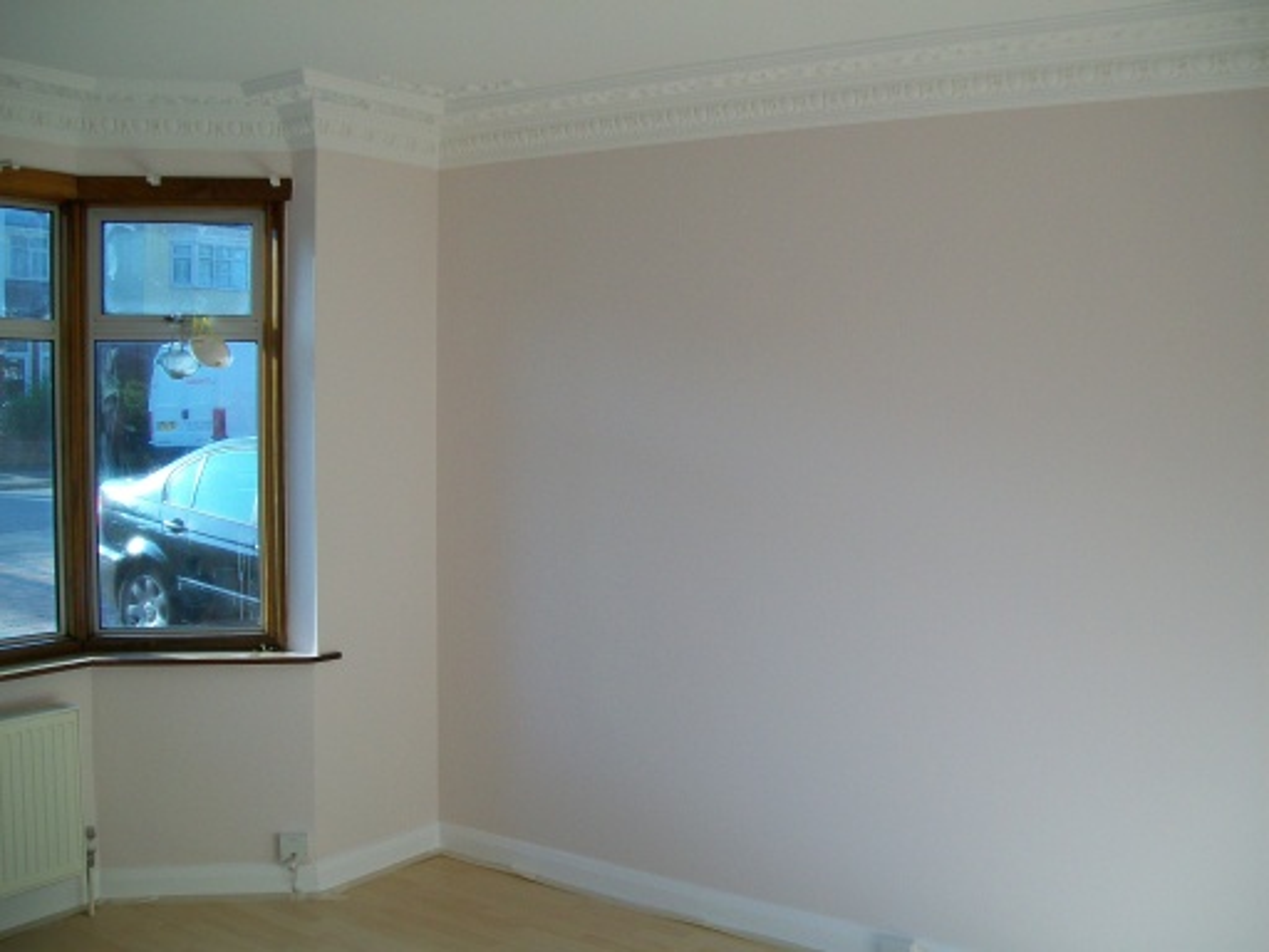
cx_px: 634
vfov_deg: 39.7
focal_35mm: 36
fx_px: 1320
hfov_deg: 51.4
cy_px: 476
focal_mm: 6
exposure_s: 1/320
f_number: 2.7
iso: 64
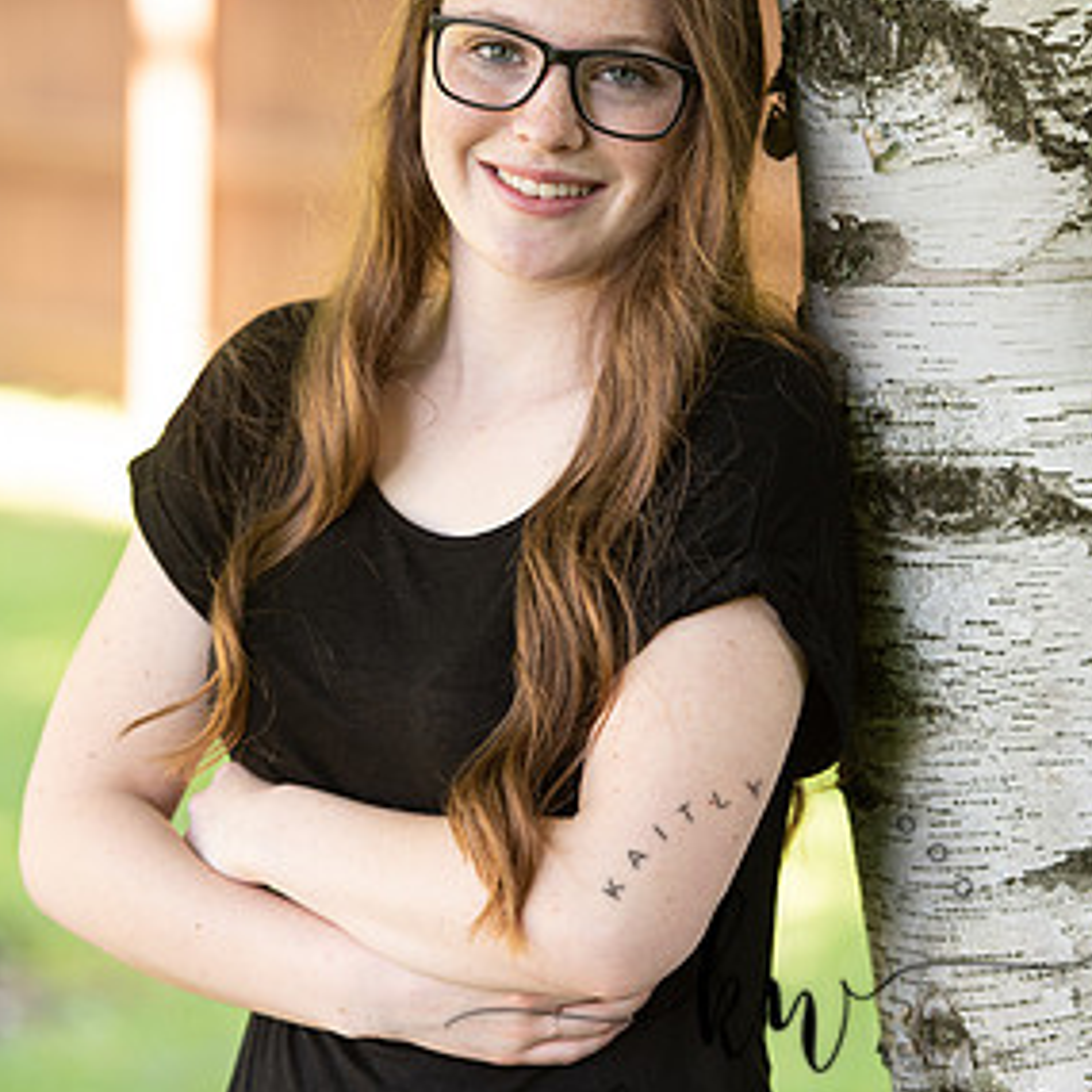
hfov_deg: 9.7
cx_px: 556
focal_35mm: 181
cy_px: 368
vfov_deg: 9.7
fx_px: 6460
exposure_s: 1/200
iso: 400
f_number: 2.8
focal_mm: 135
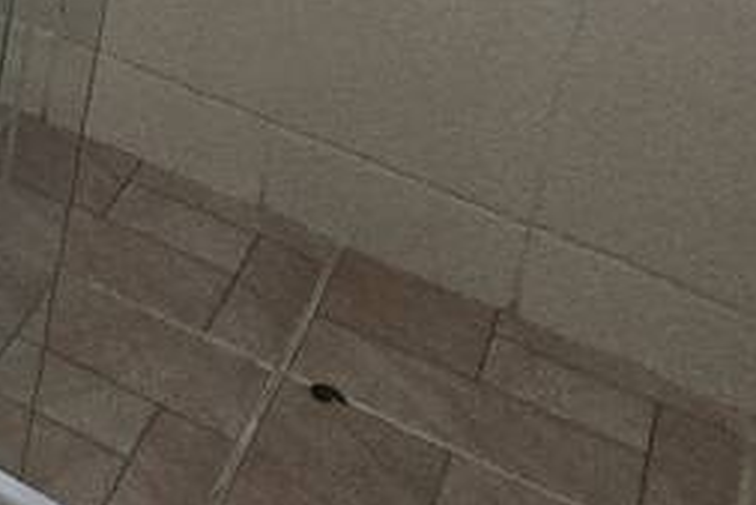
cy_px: -550
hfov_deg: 18.6
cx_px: -696
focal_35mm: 77
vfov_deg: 14.3
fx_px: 1618
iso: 500
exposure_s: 1/60
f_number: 2.2
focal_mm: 2.2
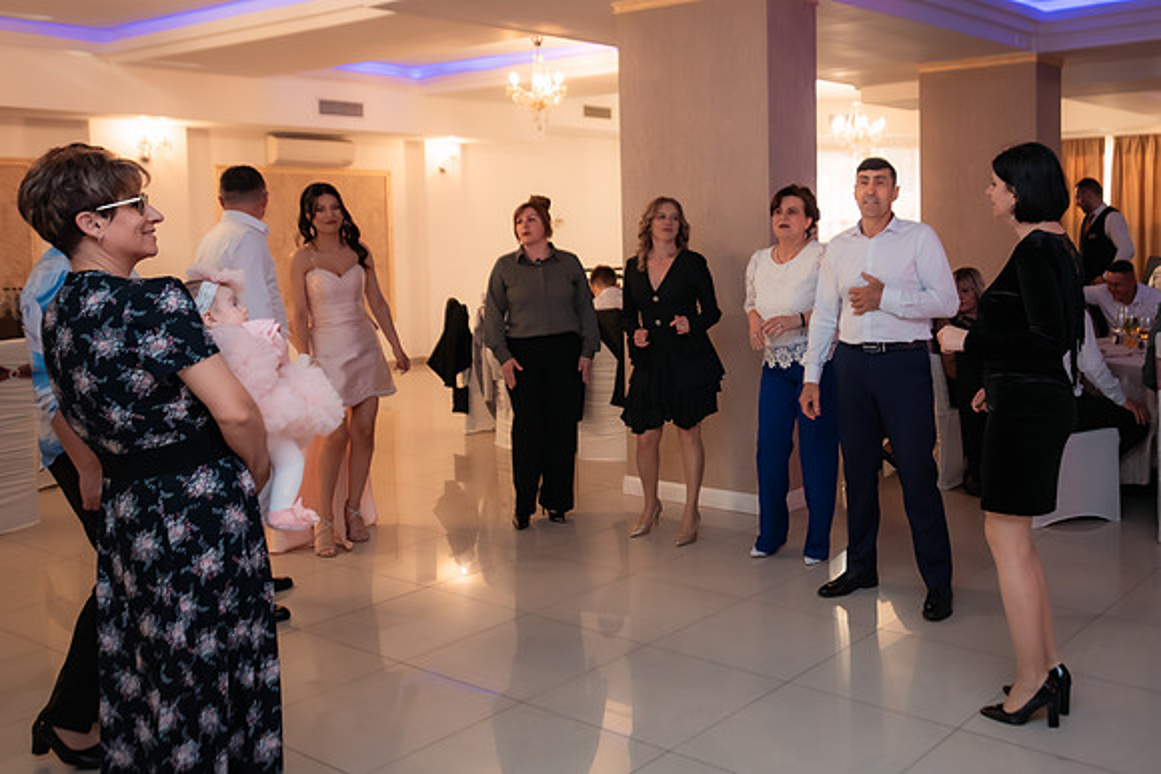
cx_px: 722
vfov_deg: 35.5
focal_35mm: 37
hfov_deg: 51.0
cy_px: 293
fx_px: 1203
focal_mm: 30
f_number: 2.8
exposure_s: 1/200
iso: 1600
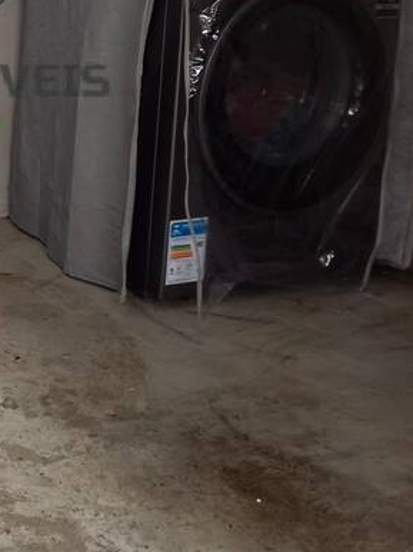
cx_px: -124
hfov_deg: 19.4
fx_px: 1115
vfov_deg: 26.6
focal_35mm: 70
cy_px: 24
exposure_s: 1/40
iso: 250
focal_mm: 4.65
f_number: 1.8
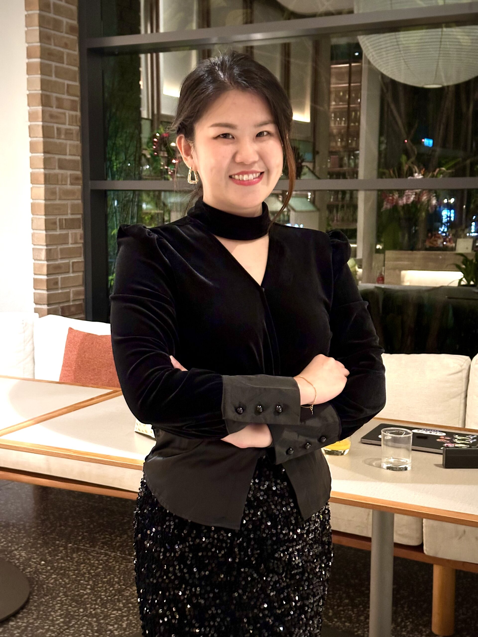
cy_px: 318
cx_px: 239
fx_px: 884
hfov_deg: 30.3
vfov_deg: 39.7
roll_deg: -0.4
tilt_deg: -6.5
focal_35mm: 48
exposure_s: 1/26
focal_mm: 6.86
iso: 640
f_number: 1.78
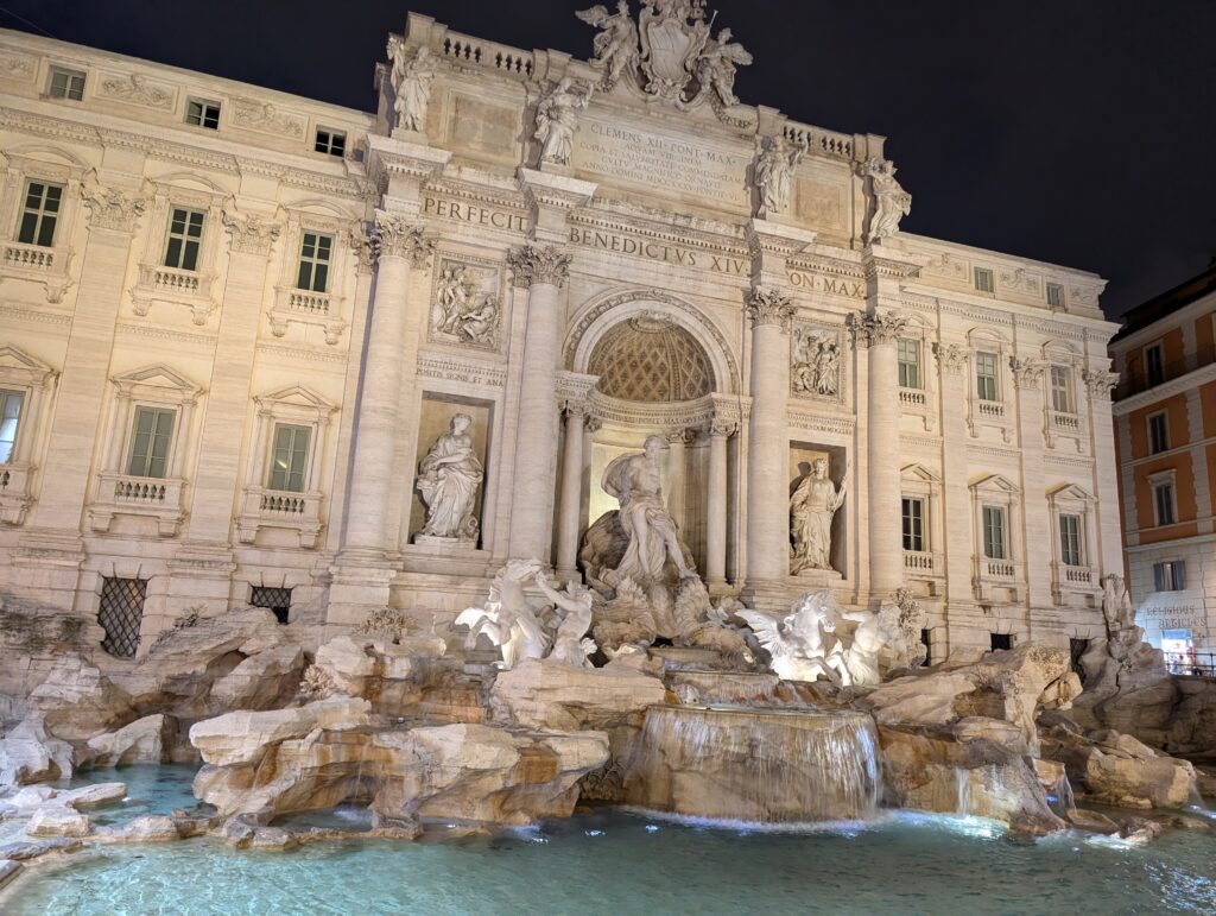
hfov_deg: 71.5
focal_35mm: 24
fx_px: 844
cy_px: 458
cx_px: 608
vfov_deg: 56.9
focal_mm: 6.9
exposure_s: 1/25
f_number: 1.68
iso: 551
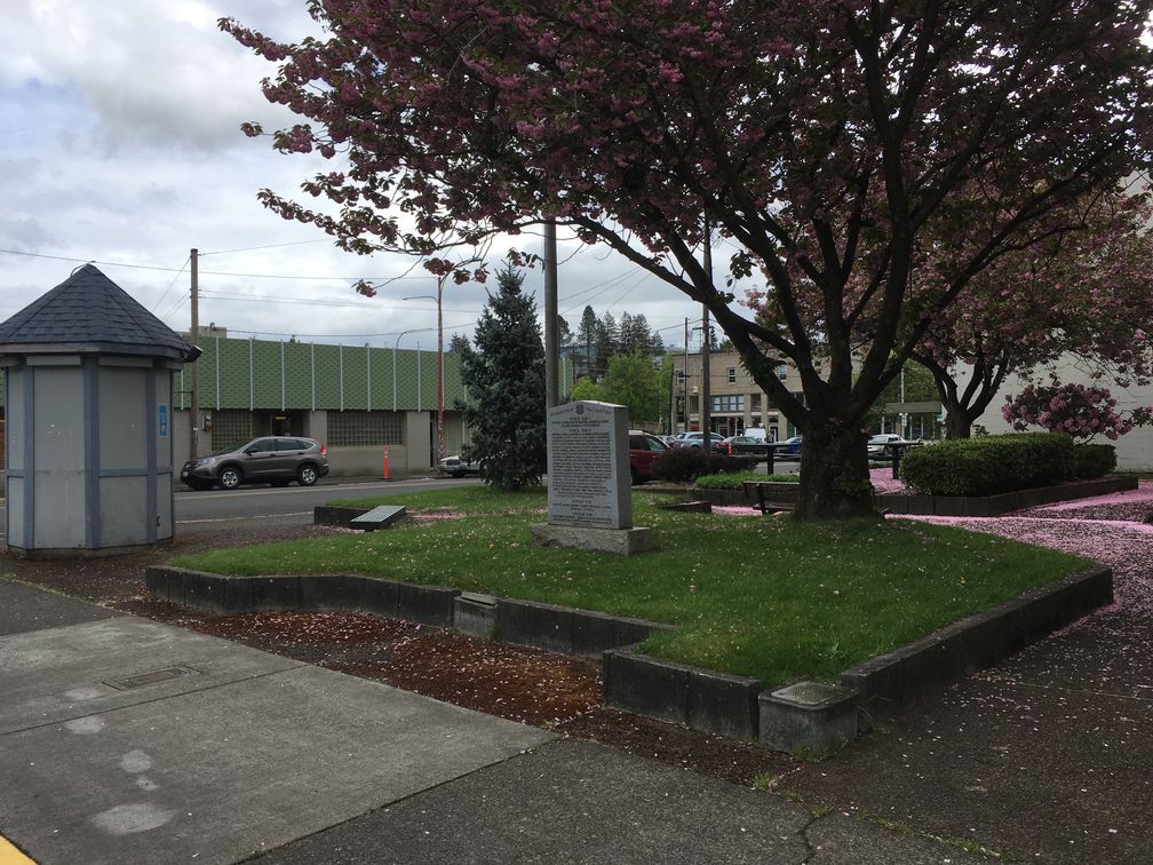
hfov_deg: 61.7
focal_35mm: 29
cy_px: 432
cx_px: 576
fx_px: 966
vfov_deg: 48.2
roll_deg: +0.2
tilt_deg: -1.3
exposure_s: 1/1083
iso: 25
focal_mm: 4.15
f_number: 2.2
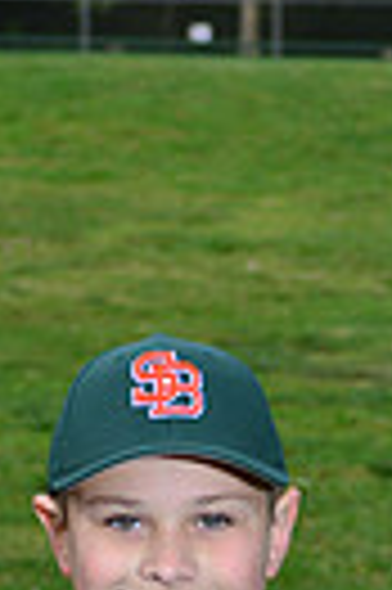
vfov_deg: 5.7
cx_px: -34
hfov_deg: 3.9
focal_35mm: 354
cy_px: 1081
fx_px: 5797
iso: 200
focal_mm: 80
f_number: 10
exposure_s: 1/200
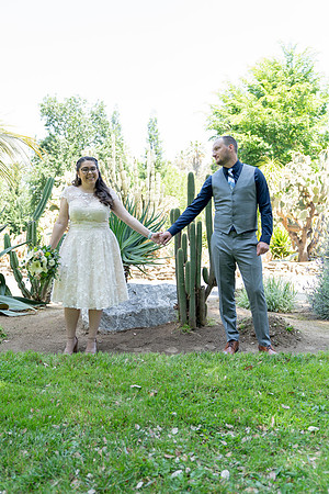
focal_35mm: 34
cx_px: 164
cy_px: 247
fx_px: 466
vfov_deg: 55.8
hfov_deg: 38.9
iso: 250
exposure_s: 1/250
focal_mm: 34
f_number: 3.2
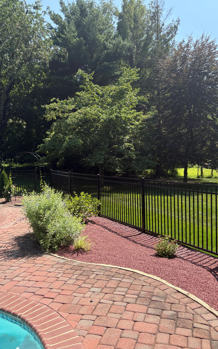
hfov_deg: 44.5
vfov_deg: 66.5
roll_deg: +1.1
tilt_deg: -1.2
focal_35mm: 28
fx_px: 266
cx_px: 120
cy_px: 175
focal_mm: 5.96
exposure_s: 1/2283
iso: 64
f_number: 1.6
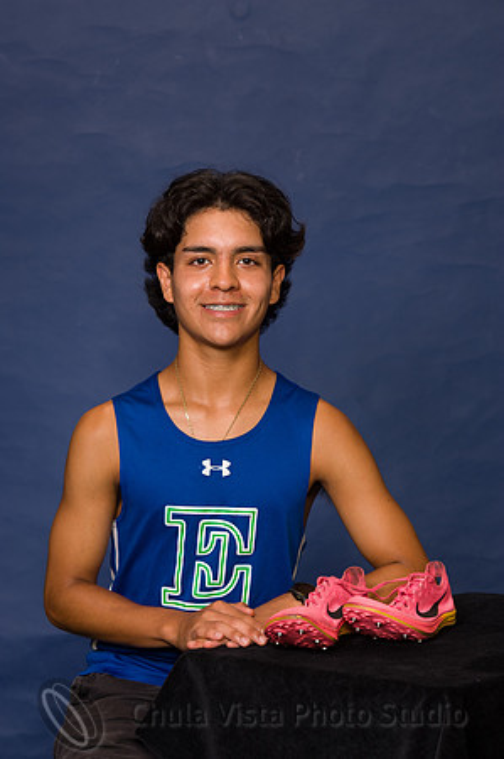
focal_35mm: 135
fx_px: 2841
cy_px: 380
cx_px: 252
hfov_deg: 10.1
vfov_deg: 15.2
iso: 100
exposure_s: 1/125
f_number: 7.1
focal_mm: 135
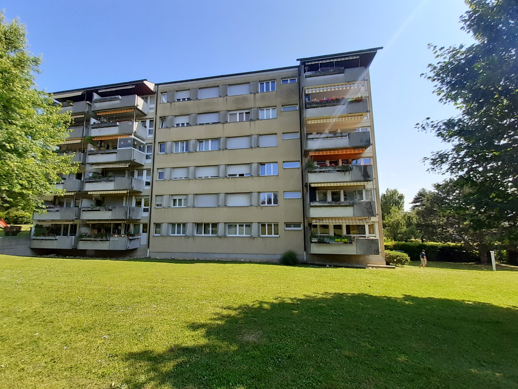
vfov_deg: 89.9
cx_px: 259
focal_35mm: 13
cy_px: 194
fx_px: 195
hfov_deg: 106.2
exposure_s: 1/589
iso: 40
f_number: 2.2
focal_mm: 1.13
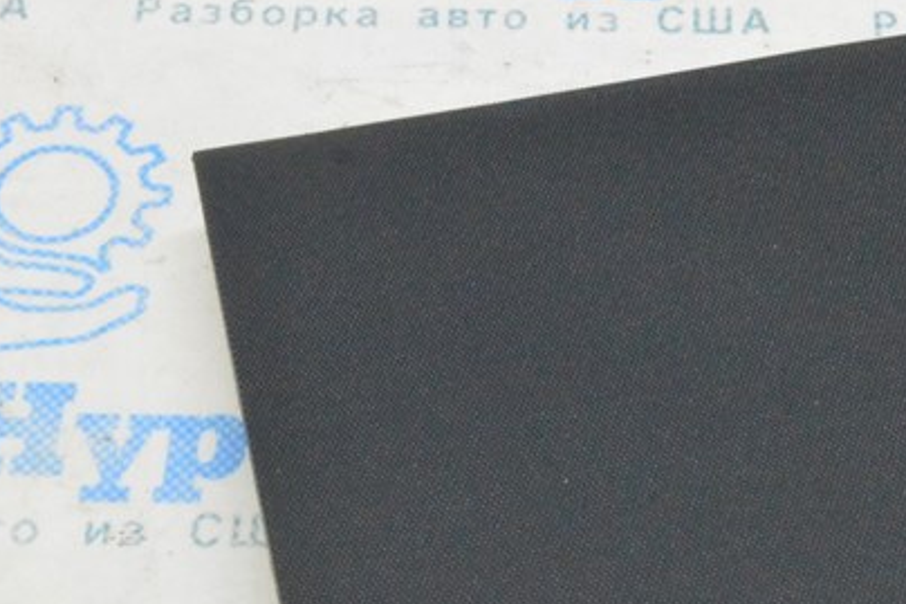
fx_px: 2868
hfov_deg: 17.6
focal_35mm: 114
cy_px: 434
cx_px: 861
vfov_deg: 12.0
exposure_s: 1/15
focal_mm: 30
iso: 6400
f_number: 20
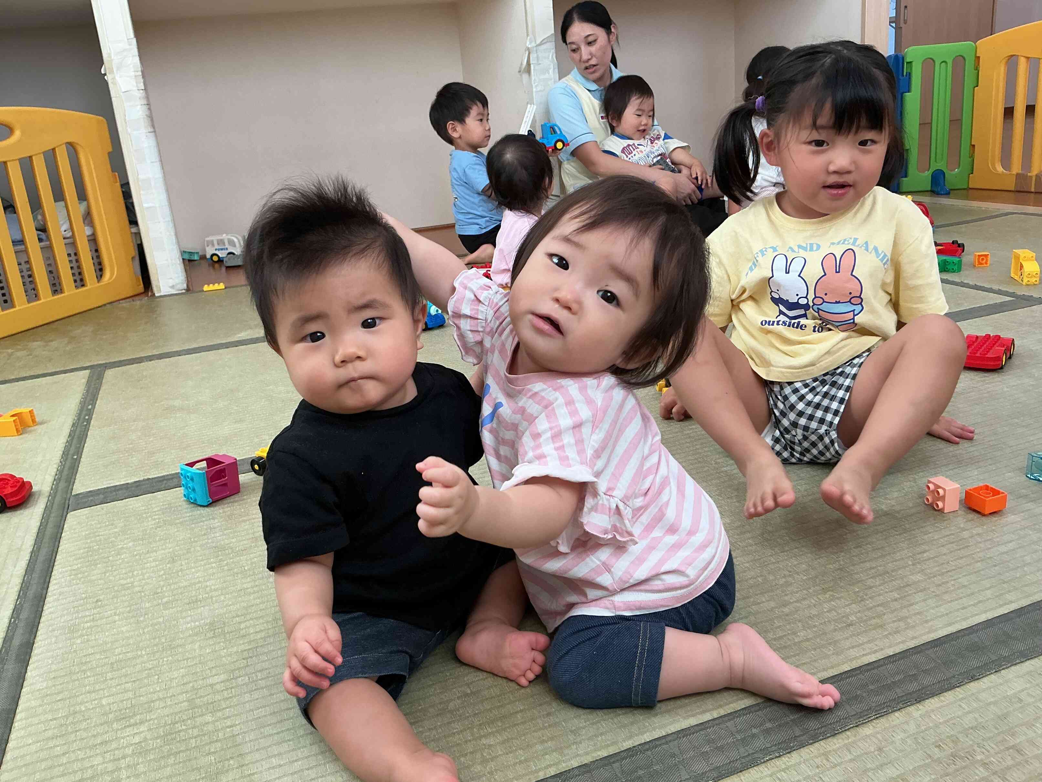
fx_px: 873
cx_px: 521
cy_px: 391
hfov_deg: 61.7
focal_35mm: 29
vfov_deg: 48.2
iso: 64
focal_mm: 3
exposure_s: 1/120
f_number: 1.8
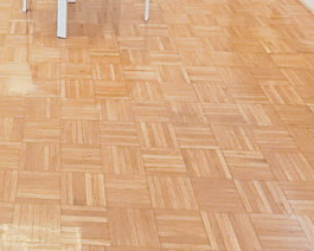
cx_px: 33
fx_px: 474
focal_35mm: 51
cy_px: -75
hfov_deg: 34.6
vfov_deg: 25.6
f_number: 2.2
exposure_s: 1/186
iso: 50
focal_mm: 2.2
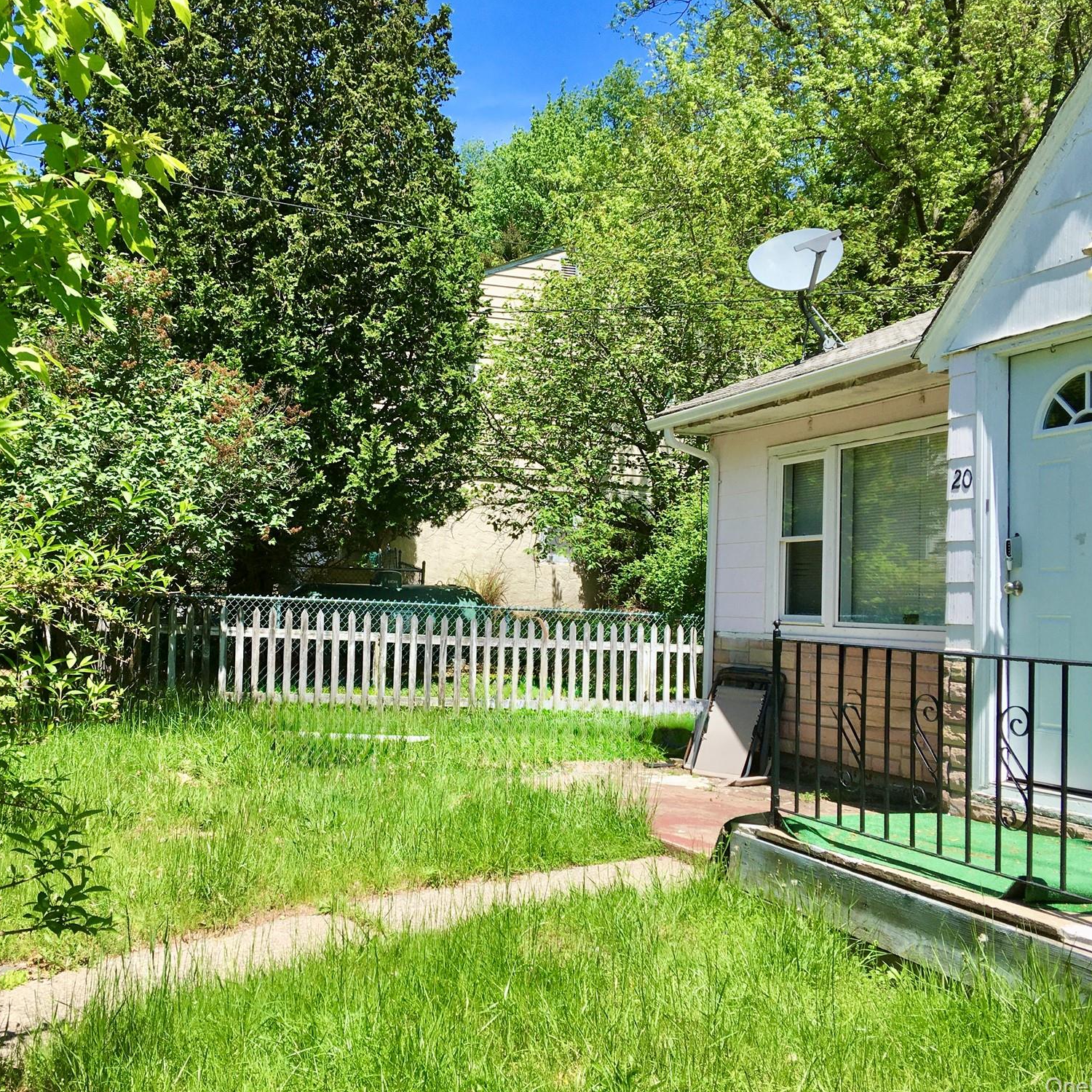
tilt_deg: +3.1
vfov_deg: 47.2
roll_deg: -1.1
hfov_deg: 47.0
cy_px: 545
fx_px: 1249
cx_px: 448
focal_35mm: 35
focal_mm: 4.15
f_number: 2.2
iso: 25
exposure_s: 1/1012
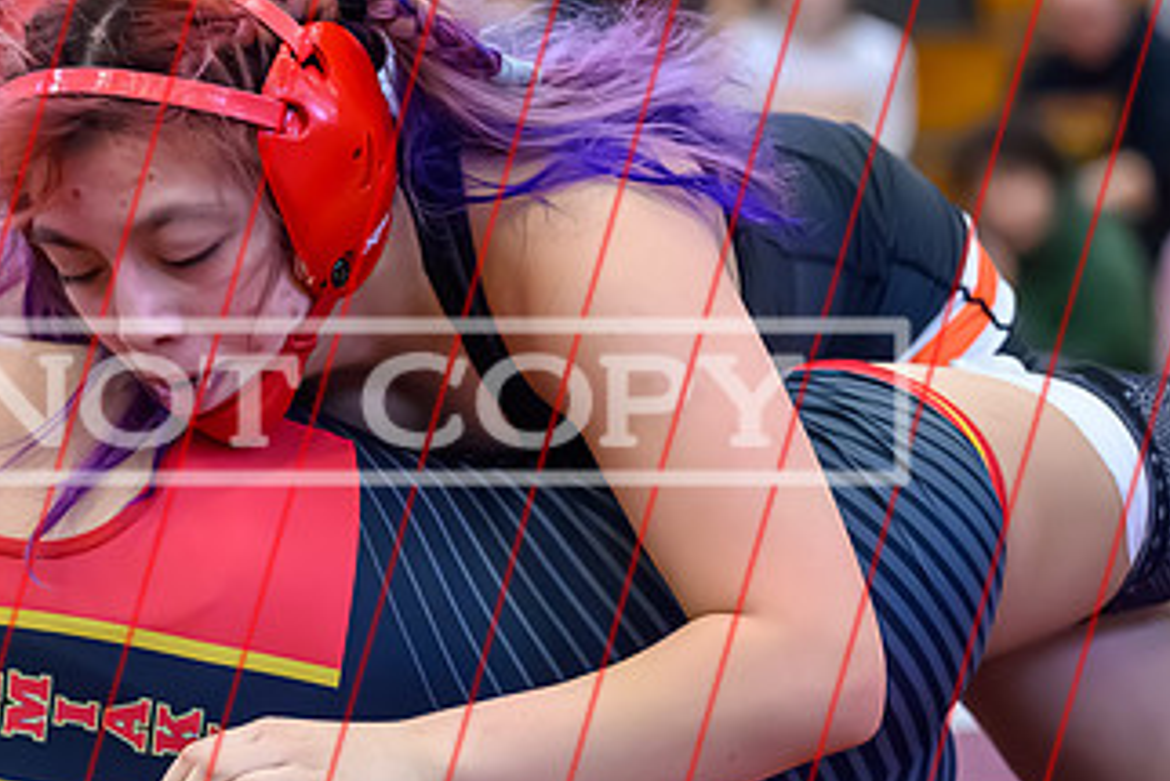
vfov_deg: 6.7
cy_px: 518
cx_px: 139
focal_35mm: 206
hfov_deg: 9.9
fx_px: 6698
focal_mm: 93
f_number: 2.8
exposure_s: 1/640
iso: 8000
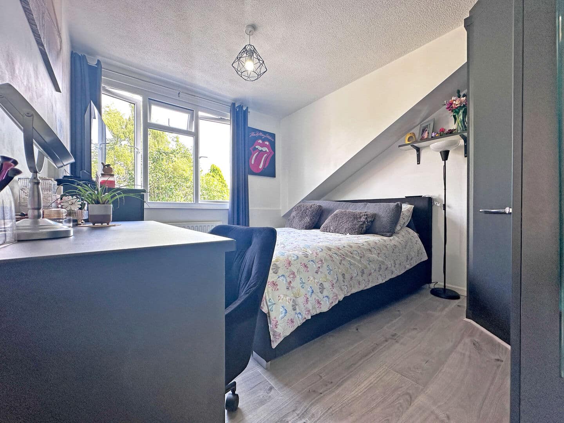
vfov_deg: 85.7
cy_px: 212
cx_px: 282
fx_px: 228
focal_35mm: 14
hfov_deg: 102.1
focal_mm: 2.22
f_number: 2.2
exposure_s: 1/99
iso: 80
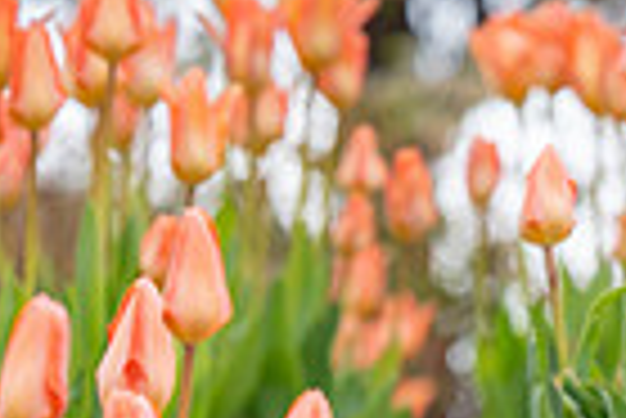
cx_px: 936
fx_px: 6910
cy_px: 380
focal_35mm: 397
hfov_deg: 5.1
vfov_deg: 3.5
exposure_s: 1/400
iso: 100
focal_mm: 90
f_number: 4.5
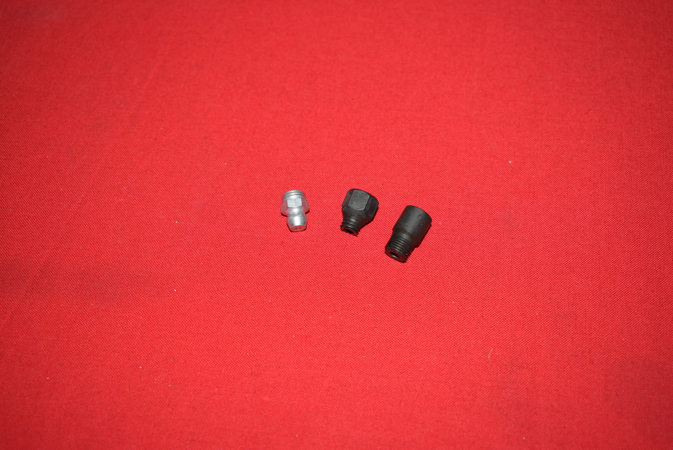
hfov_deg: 41.1
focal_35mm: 48
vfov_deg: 28.1
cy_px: 225
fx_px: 898
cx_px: 336
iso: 160
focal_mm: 32
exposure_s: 1/125
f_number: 5.6
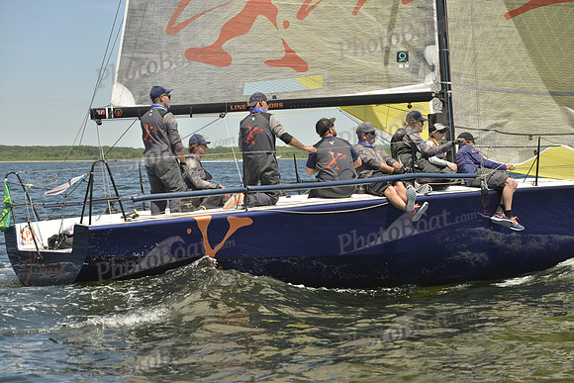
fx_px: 1308
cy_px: 192
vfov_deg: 16.7
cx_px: 287
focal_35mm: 82
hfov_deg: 24.8
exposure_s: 1/1600
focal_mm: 82
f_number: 6.3
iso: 280
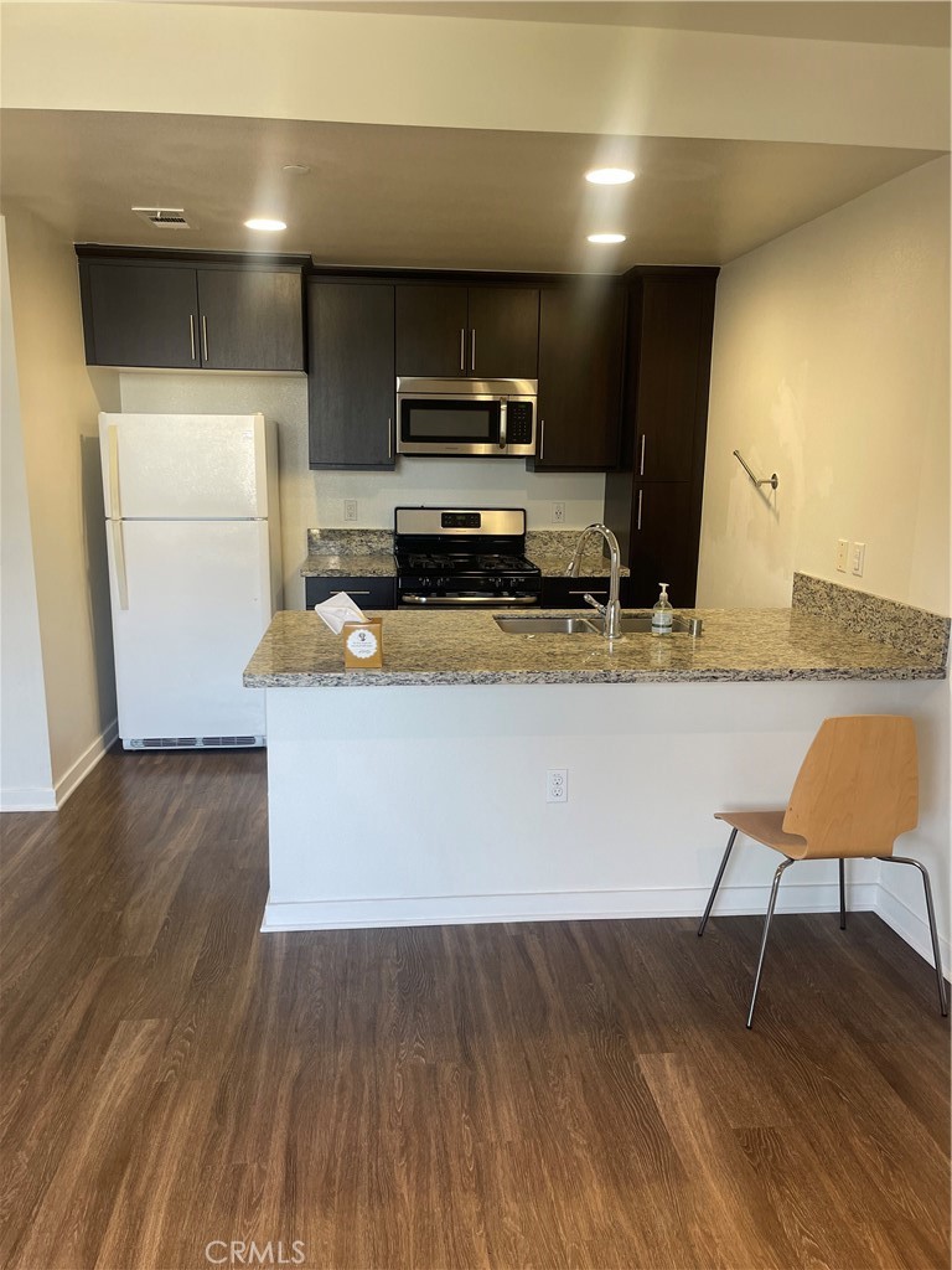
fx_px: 917
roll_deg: -0.4
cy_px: 635
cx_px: 476
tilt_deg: -11.2
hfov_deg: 54.9
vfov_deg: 69.4
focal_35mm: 25
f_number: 1.6
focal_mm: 5.1
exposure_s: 1/120
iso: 125
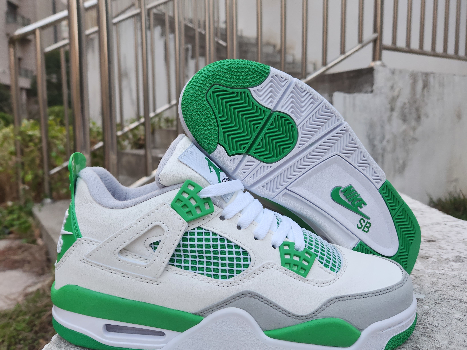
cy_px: 168
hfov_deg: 63.4
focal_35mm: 28
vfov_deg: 49.7
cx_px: 219
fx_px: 378
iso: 200
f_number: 1.8
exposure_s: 1/180
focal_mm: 5.4
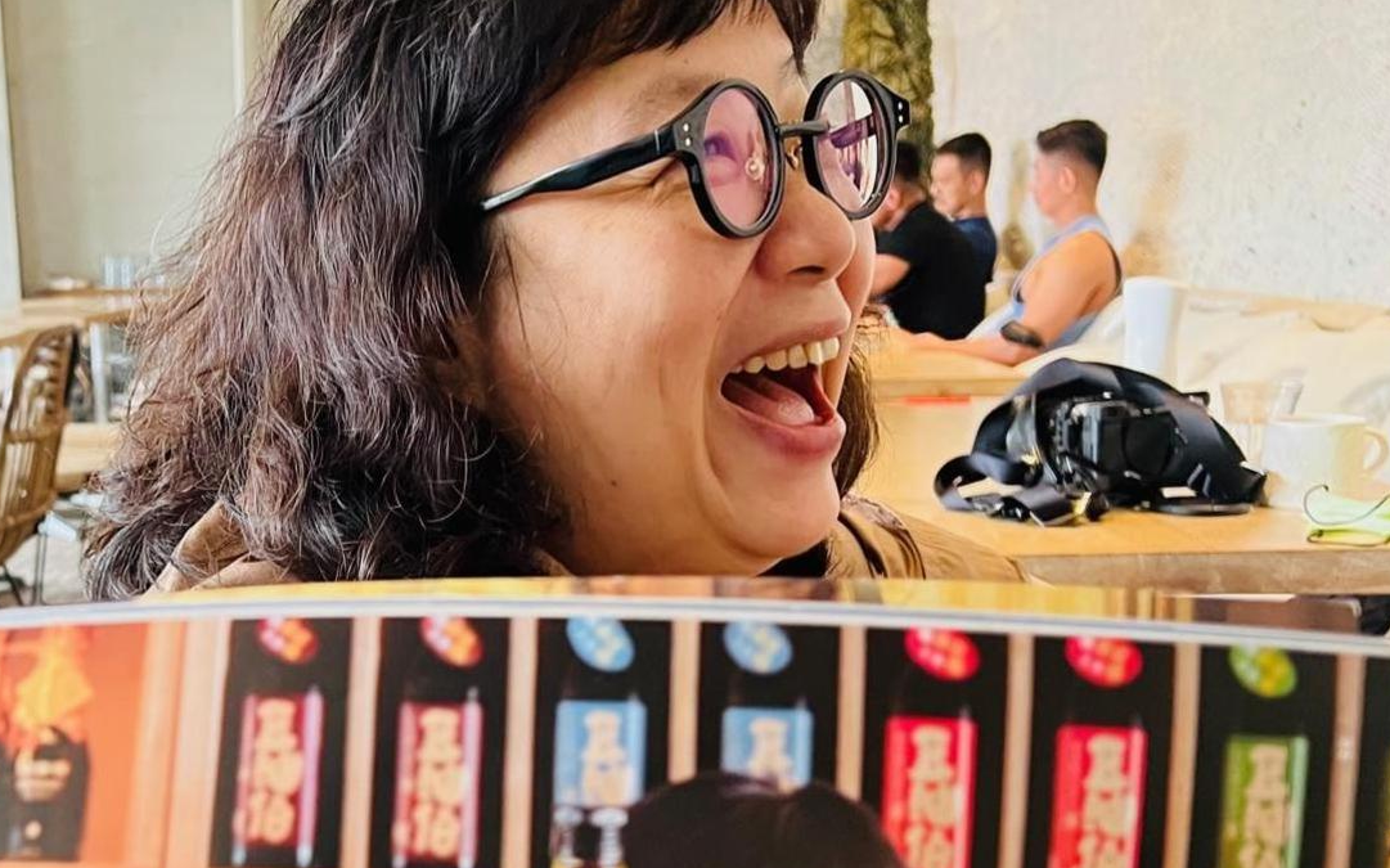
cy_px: 775
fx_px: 1931
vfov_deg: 24.6
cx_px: 345
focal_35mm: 51
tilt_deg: -15.9
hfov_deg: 38.5
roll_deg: +1.7
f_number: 1.5
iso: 200
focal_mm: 5.7
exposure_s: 1/60
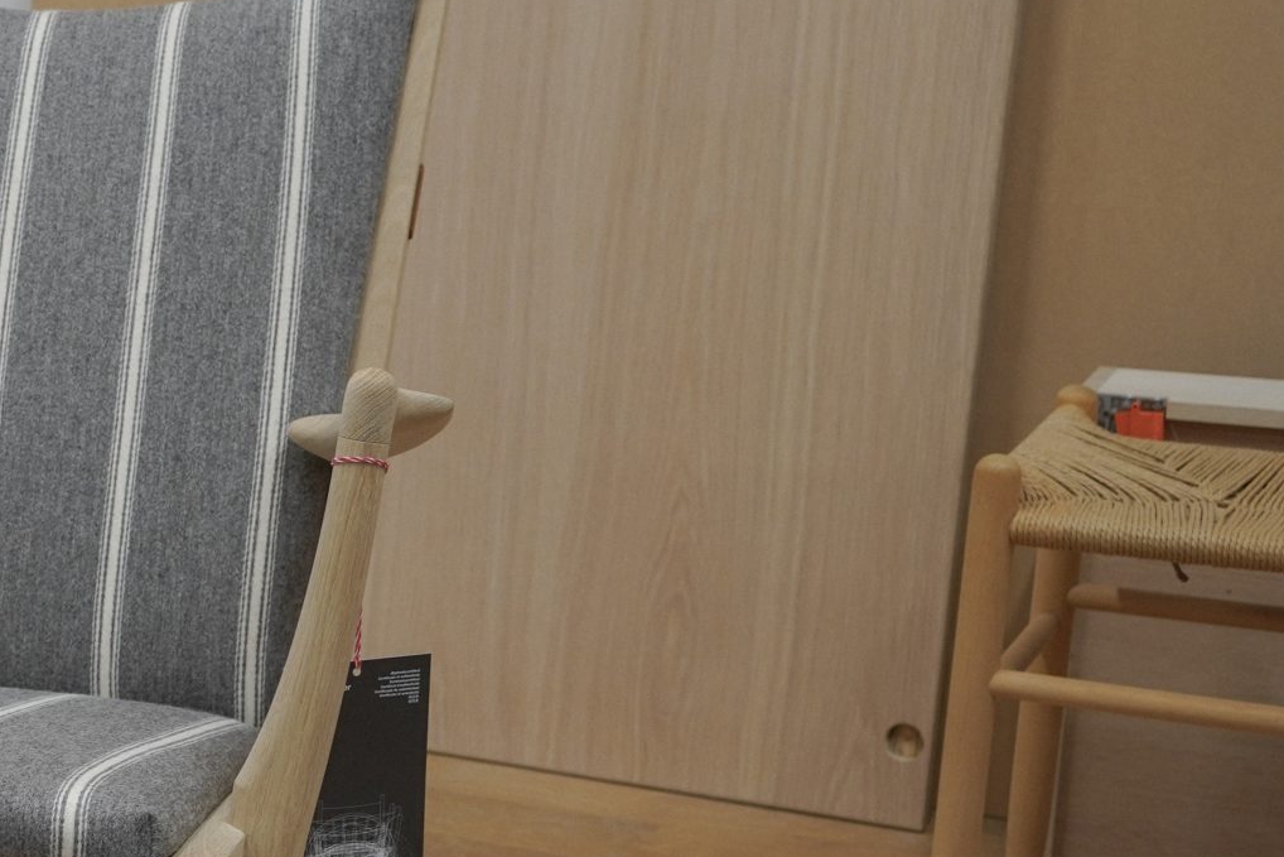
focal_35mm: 88
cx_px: -322
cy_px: 618
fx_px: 3139
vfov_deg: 15.5
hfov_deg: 21.2
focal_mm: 35
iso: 320
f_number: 5
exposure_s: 1/40
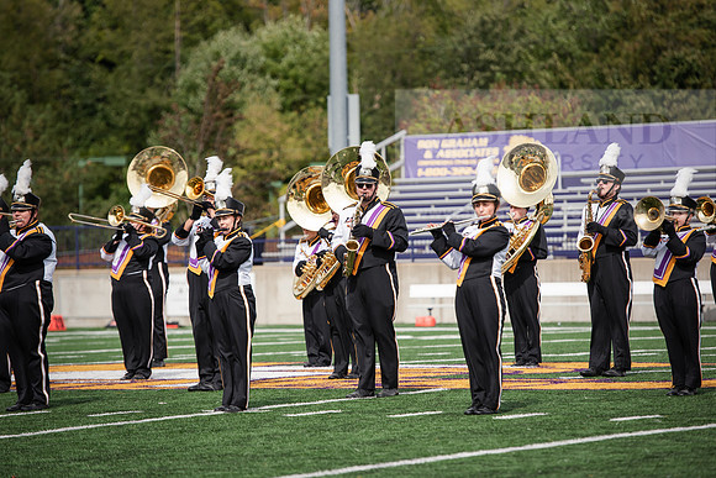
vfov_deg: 7.9
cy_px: 239
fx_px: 3481
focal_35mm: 175
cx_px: 358
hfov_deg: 11.7
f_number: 4
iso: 160
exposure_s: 1/1600
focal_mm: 175
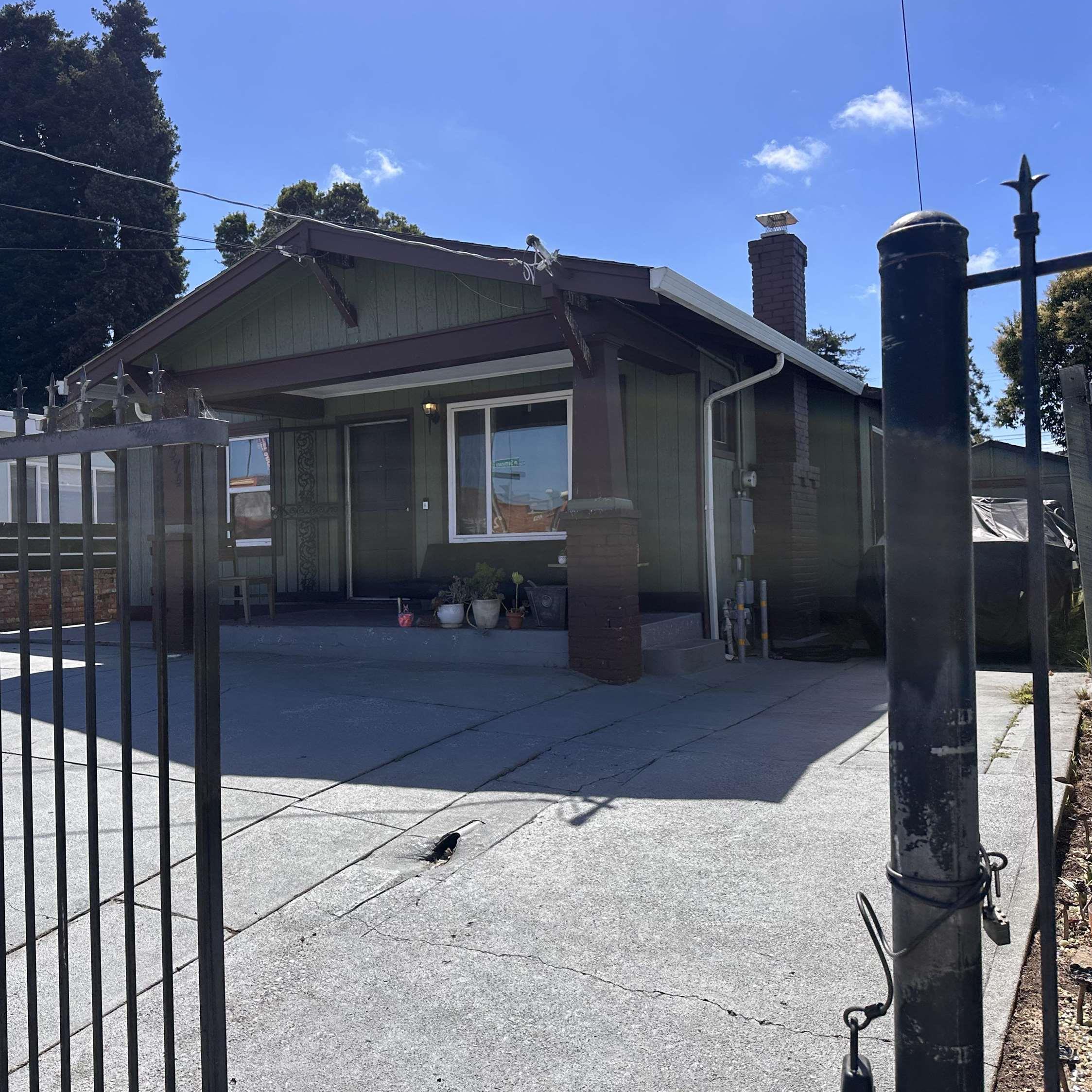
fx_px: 1035
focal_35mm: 29
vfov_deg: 55.6
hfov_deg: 55.2
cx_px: 435
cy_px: 533
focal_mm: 6.86
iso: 80
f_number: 1.78
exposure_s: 1/4184
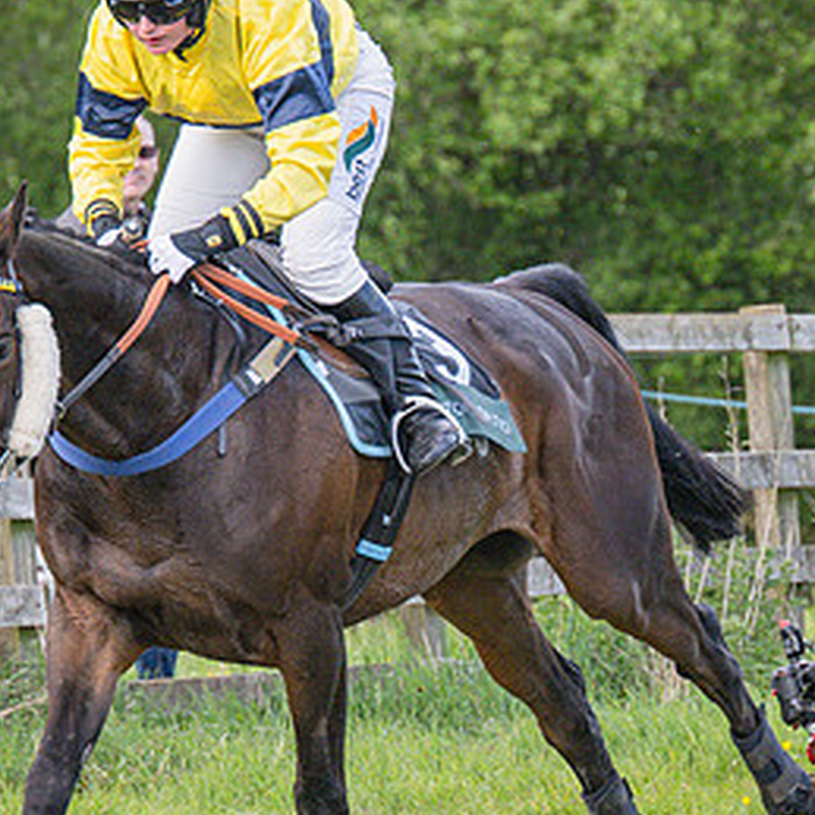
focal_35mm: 597
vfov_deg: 2.9
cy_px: 349
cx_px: 411
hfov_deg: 2.9
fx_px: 15902
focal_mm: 140
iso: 800
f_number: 4
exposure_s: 1/2000
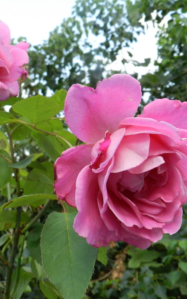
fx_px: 440
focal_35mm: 54
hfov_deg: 23.9
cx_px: 62
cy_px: 150
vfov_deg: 37.5
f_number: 4
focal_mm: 6.7
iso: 160
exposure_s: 1/320
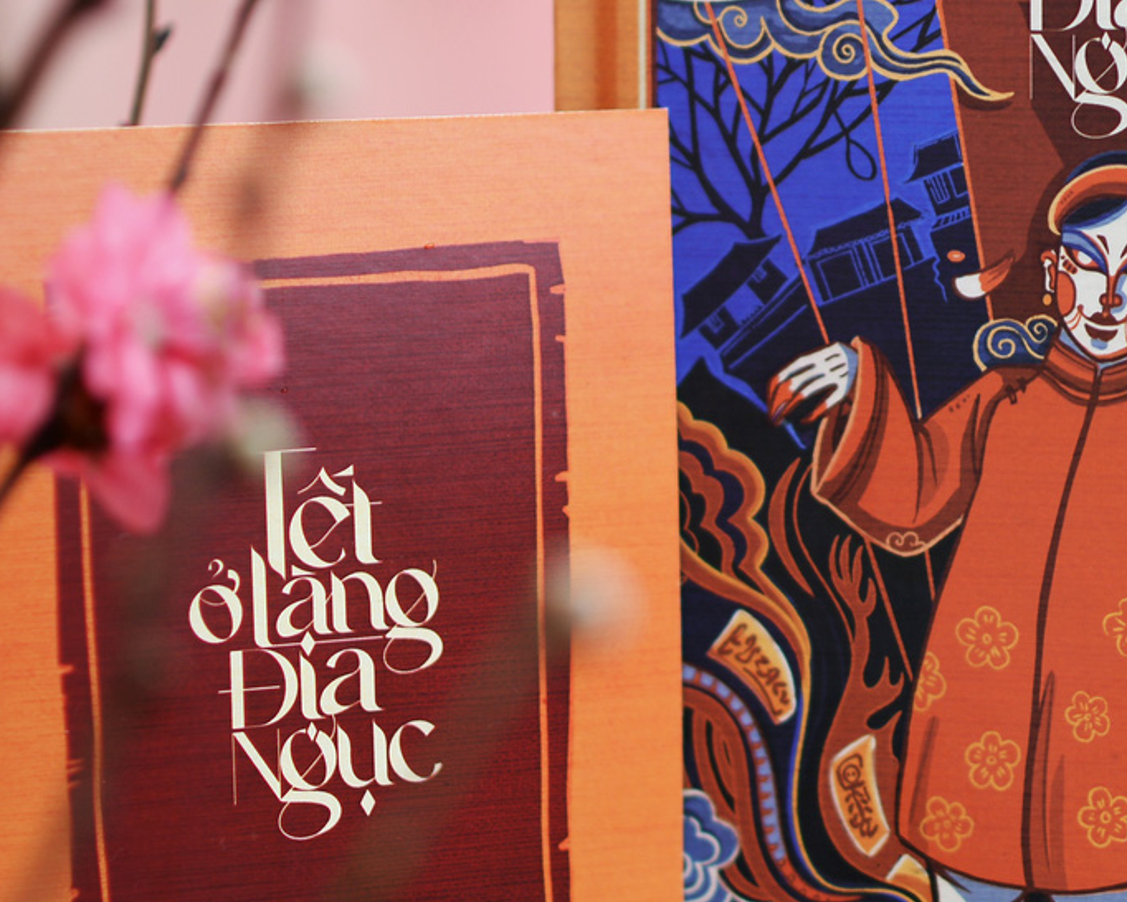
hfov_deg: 8.2
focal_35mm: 234
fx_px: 7807
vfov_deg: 6.6
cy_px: 376
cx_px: 1036
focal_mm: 85
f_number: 2
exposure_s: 1/125
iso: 125
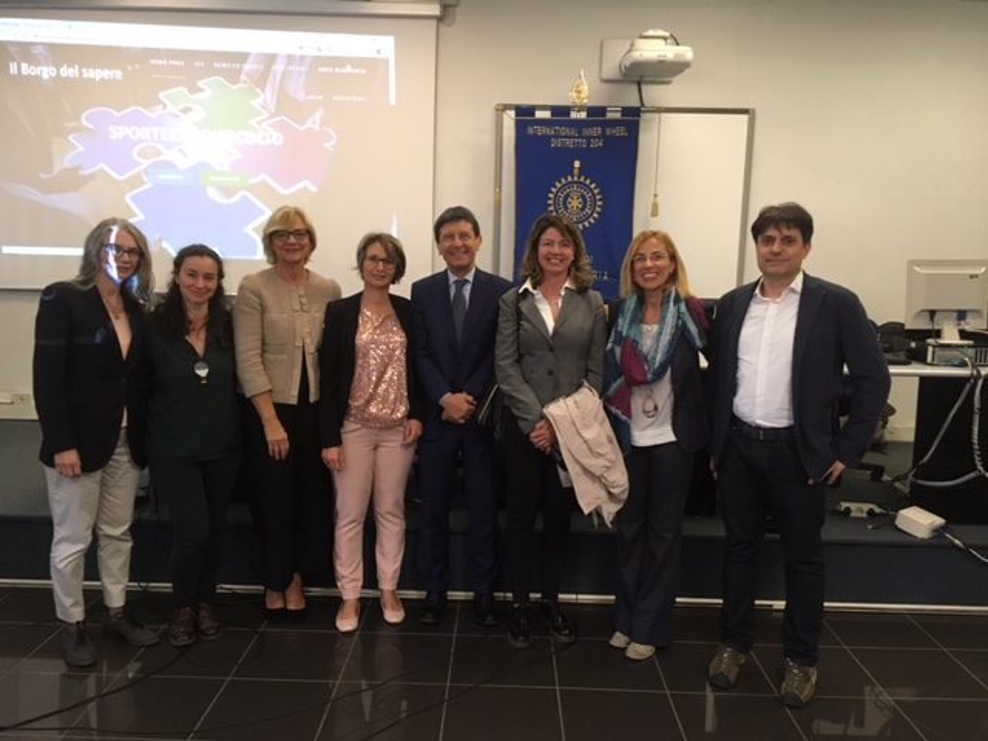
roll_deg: -2.3
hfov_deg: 61.7
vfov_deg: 48.2
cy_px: 370
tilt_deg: -7.7
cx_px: 494
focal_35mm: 29
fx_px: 828
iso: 160
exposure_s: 1/33
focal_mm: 4.15
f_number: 2.2
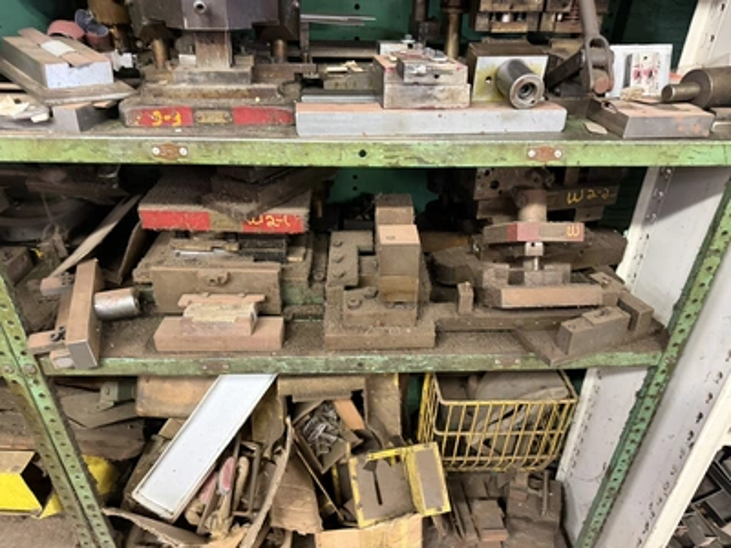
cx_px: 366
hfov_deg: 71.6
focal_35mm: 24
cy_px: 274
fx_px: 507
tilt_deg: -31.1
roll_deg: -0.1
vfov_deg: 56.8
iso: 640
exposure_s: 1/40
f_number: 1.78
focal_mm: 6.76
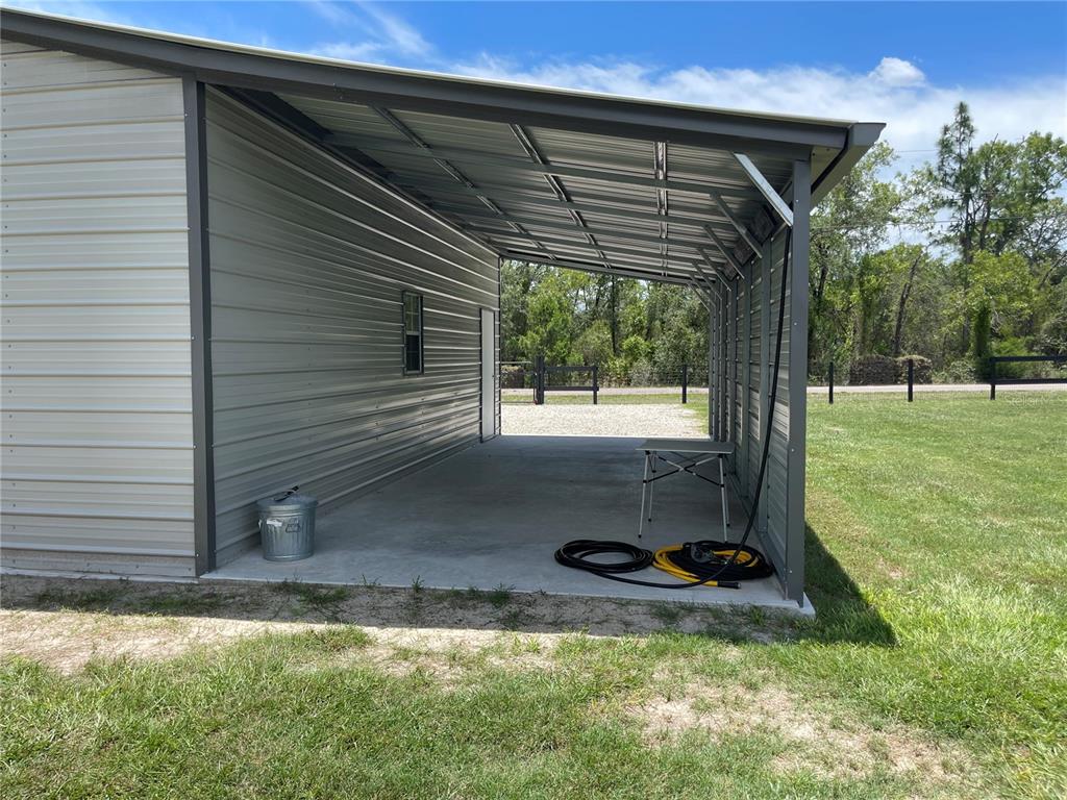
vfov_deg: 54.9
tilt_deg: -1.9
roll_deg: -2.7
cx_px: 534
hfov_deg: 69.4
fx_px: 771
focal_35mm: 25
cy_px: 400
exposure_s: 1/1912
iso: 32
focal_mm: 5.1
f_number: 1.6
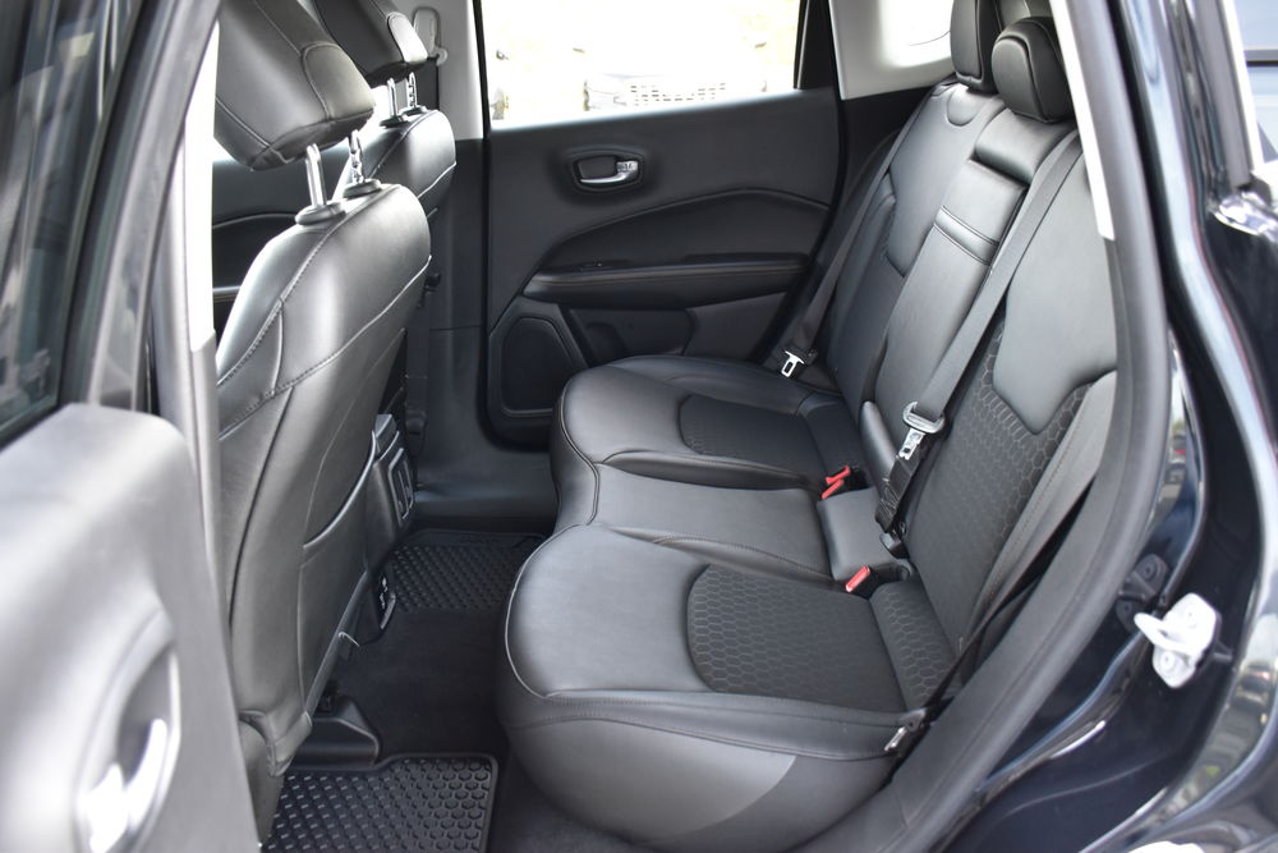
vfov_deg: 43.6
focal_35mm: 30
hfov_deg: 61.9
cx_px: 639
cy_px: 426
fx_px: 1065
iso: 1400
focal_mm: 20
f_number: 3.5
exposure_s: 1/60
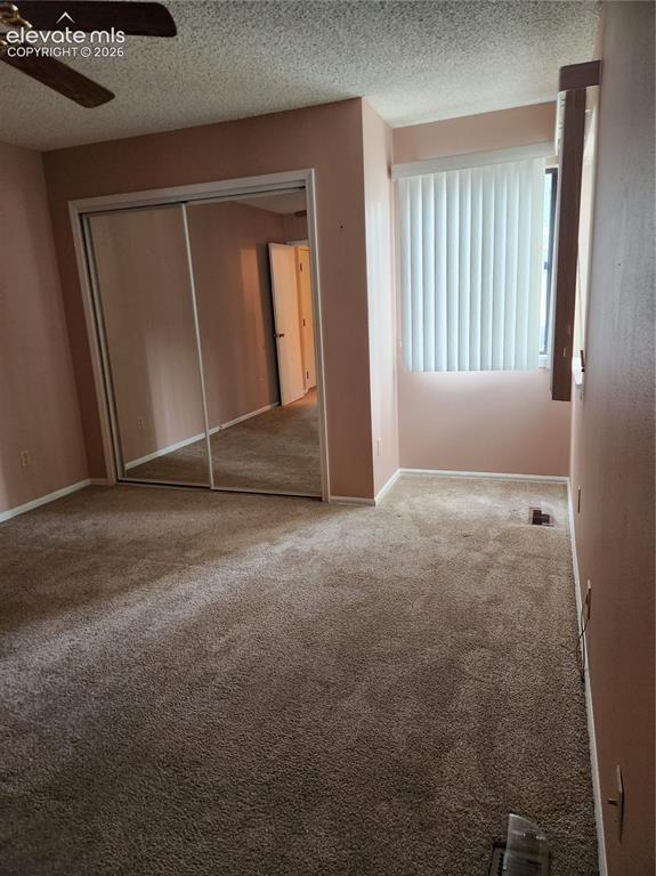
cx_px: 328
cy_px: 438
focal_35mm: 23
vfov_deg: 74.0
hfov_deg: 58.8
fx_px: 582
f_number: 1.8
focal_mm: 5.4
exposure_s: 1/120
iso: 500
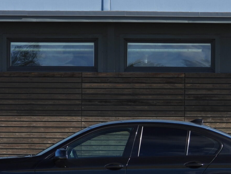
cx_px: 110
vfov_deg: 5.3
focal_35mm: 279
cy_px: 123
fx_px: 1862
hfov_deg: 7.1
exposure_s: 1/160
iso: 100
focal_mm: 27.9
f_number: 4
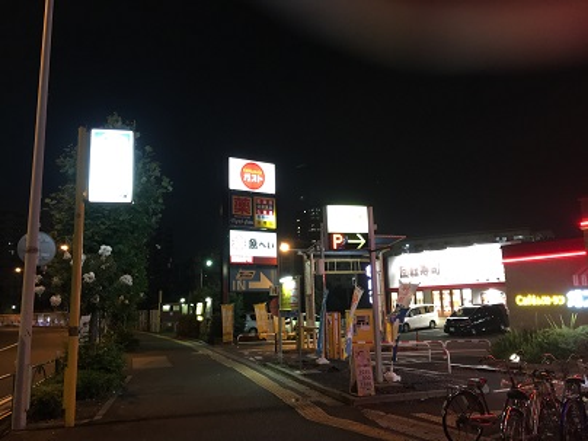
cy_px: 220
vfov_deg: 48.2
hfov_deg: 61.7
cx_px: 294
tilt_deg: +10.0
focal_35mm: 29
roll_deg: +1.4
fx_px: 493
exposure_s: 1/15
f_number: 2.2
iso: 200
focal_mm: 4.15
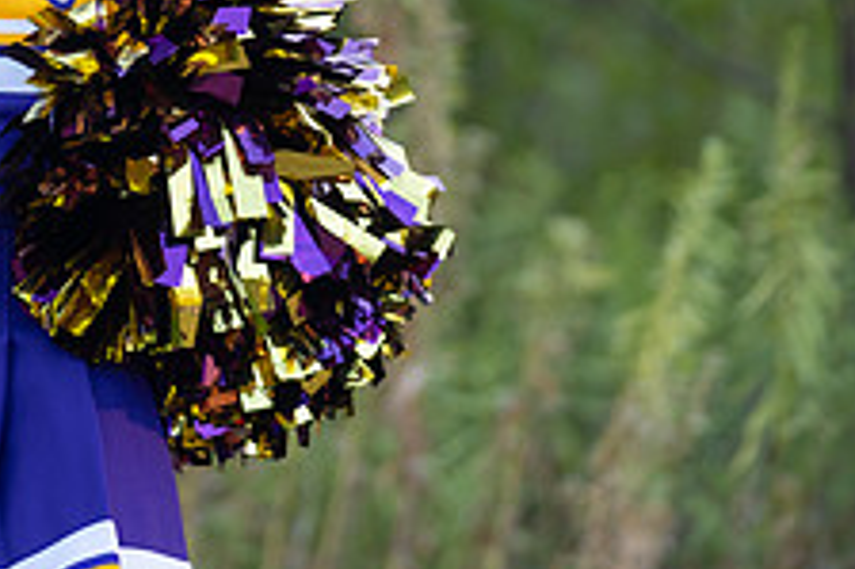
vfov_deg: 4.1
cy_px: -192
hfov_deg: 6.1
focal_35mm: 336
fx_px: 7974
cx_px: -42
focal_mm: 123
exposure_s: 1/320
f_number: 2.8
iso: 320
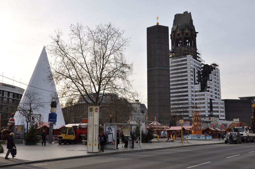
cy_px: 84
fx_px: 255
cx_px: 128
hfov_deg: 53.2
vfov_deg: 36.8
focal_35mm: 36
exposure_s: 1/200
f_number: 11
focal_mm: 24
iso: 200
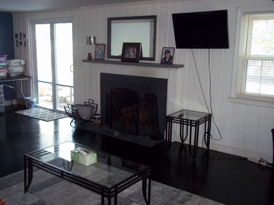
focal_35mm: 36
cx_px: 137
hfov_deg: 51.4
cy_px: 102
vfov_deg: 39.7
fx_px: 285
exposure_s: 1/30
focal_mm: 6.5
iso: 160
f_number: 3.1
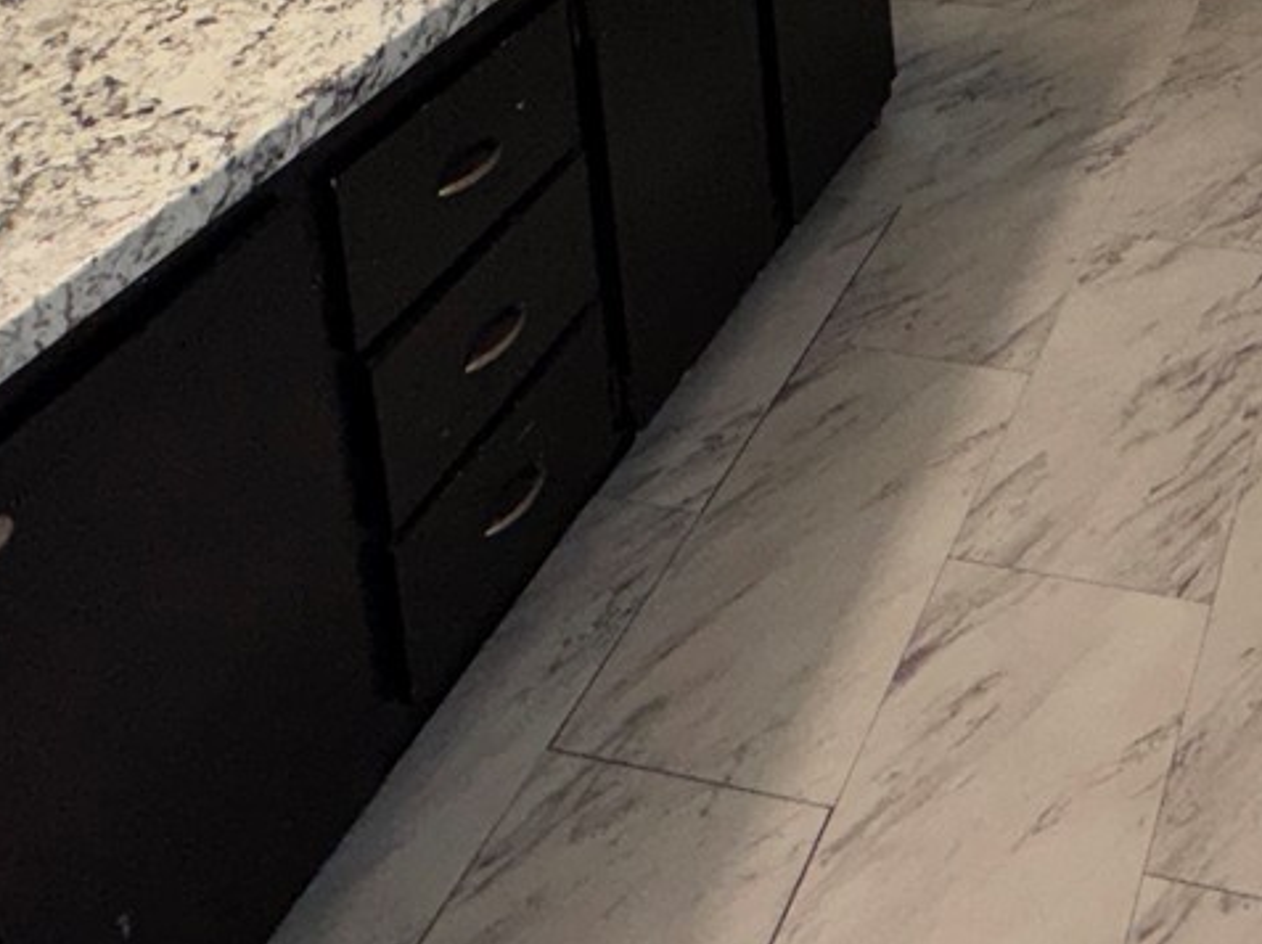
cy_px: -452
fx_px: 1712
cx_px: 1199
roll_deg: +0.2
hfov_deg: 37.1
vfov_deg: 24.4
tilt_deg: -13.5
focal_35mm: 47
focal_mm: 2.22
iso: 80
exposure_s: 1/72
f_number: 2.2
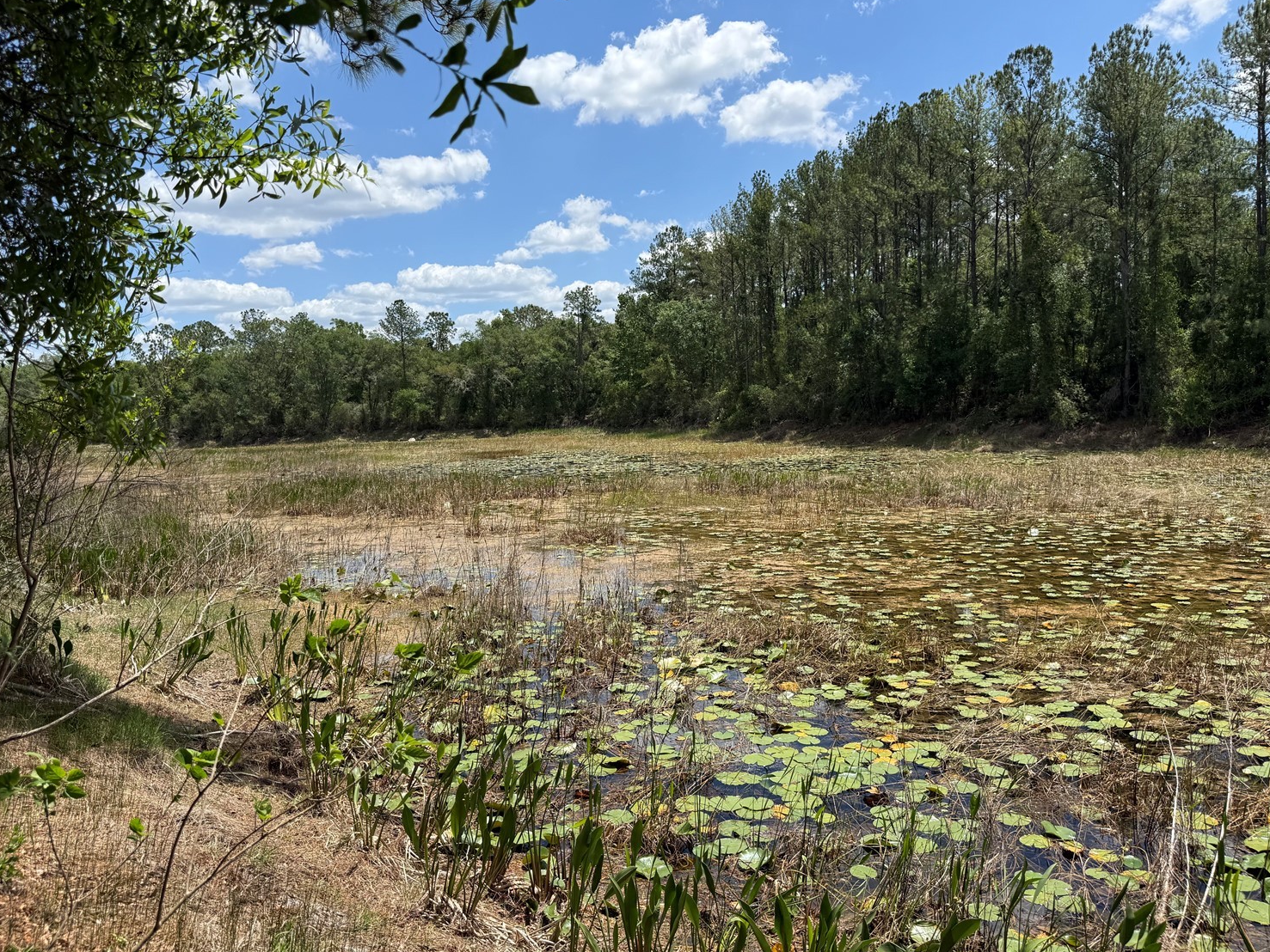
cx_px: 587
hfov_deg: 67.2
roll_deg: +2.3
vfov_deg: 53.1
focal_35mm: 26
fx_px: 954
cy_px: 479
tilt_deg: -3.6
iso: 80
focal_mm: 6.76
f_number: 1.78
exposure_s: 1/4167
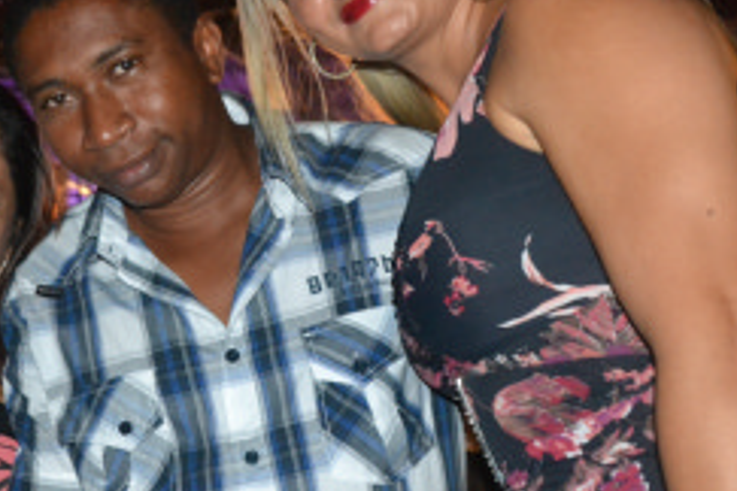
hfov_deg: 26.9
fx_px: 1515
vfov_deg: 18.4
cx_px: 155
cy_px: 265
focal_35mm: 74
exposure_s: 1/60
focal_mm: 24
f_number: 3.8
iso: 3200
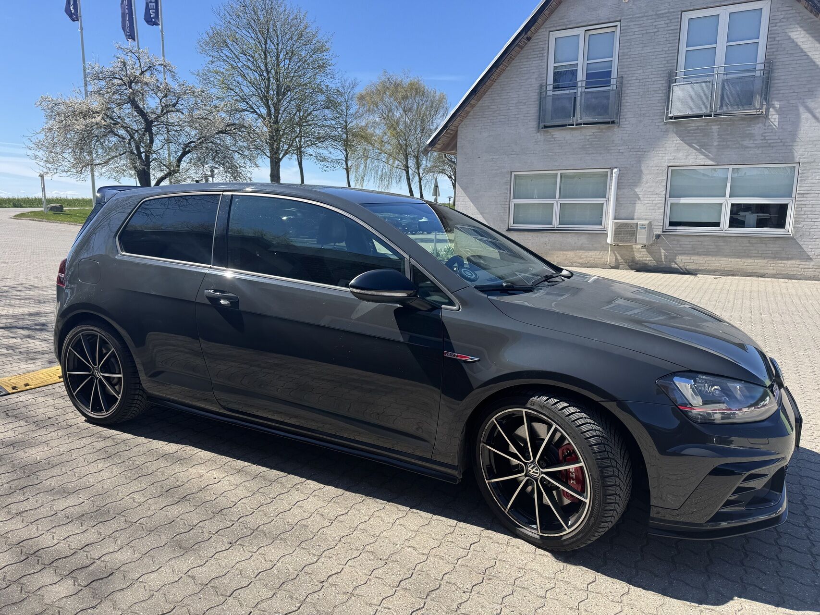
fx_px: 568
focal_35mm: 24
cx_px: 410
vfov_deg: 56.8
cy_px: 308
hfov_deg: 71.6
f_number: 1.78
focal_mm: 6.76
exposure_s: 1/2506
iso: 80
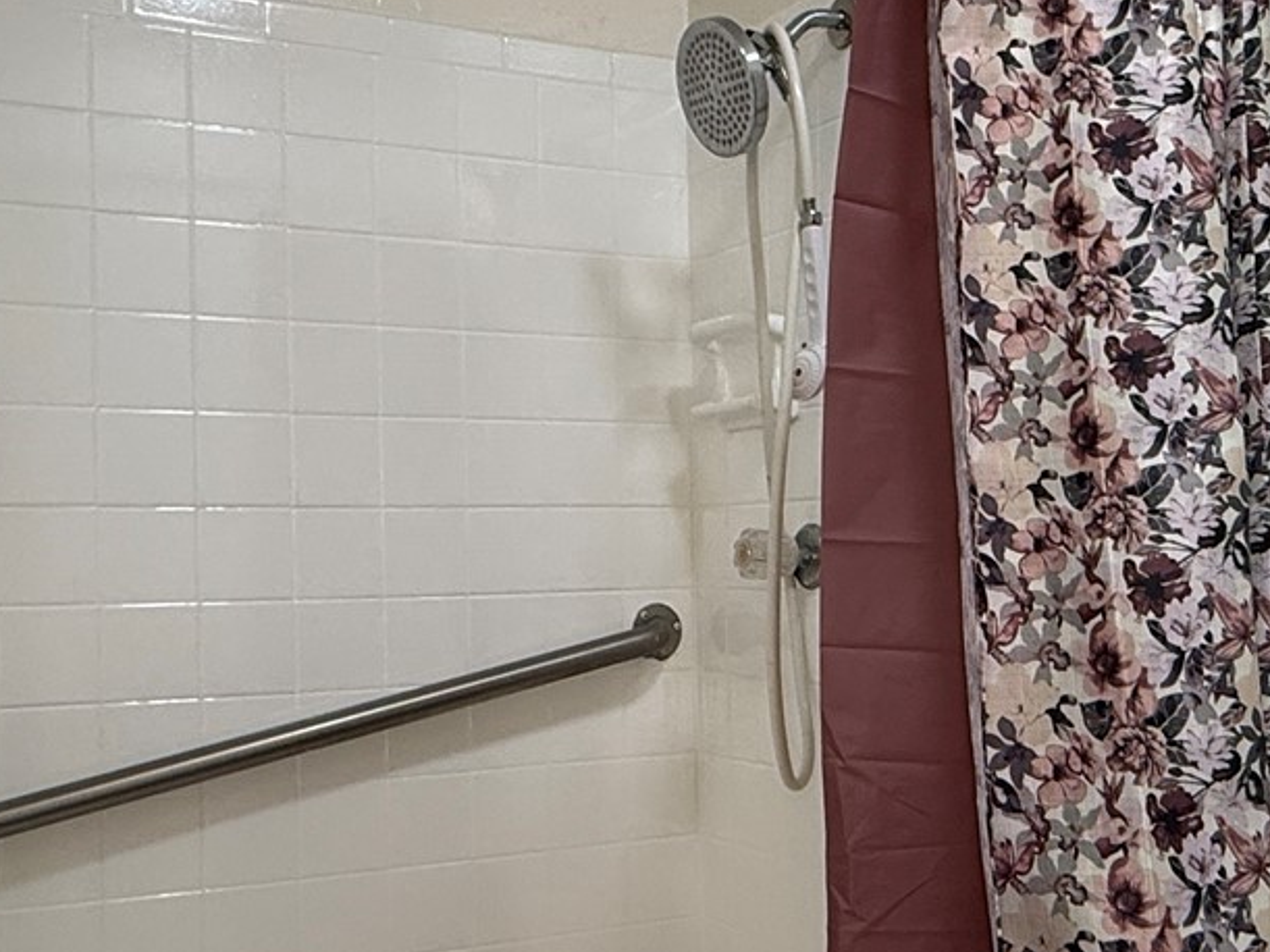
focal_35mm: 44
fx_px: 1614
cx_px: 638
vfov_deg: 32.8
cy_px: 551
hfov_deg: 43.0
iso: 160
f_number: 2.2
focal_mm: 2.22
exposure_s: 1/120
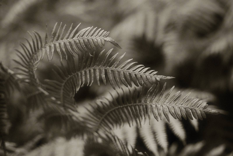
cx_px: 116
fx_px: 330
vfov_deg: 26.5
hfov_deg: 38.9
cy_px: 78
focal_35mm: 51
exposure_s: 1/550
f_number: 4
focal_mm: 34.2
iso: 640
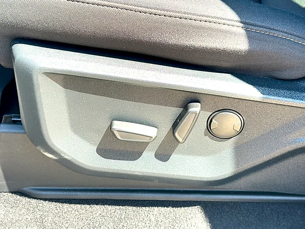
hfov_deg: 37.5
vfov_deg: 28.6
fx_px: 449
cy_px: 114
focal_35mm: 51
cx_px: 152
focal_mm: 6.86
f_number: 1.78
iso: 64
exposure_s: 1/279
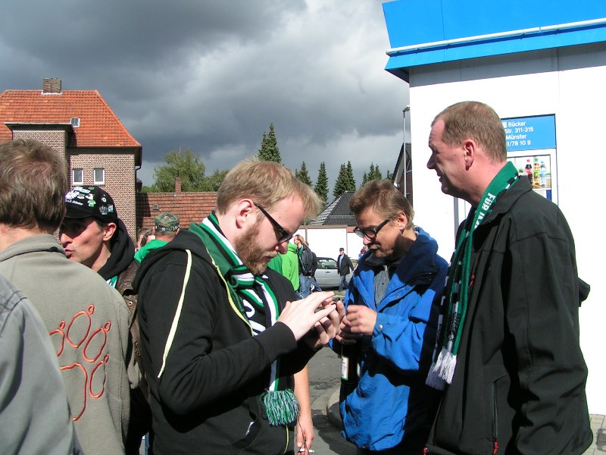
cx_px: 303
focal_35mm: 38
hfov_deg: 49.0
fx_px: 665
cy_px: 228
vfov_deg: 37.7
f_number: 5.6
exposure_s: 1/500
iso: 50
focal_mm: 5.8
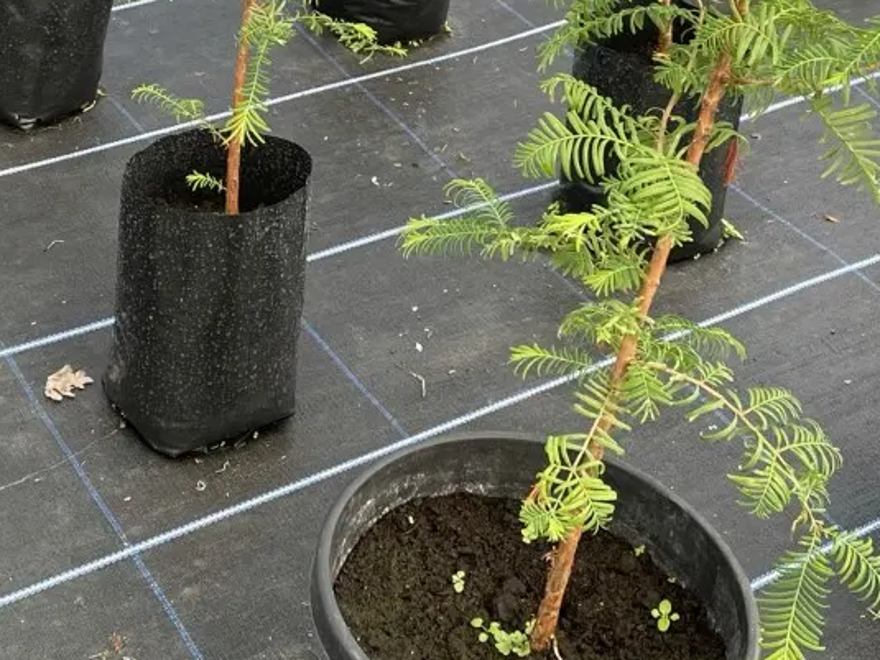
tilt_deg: -29.9
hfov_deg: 27.6
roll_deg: -6.1
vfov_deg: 20.4
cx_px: 291
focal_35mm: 70
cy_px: 25
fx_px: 1779
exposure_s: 1/121
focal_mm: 4.2
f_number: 1.6
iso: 80
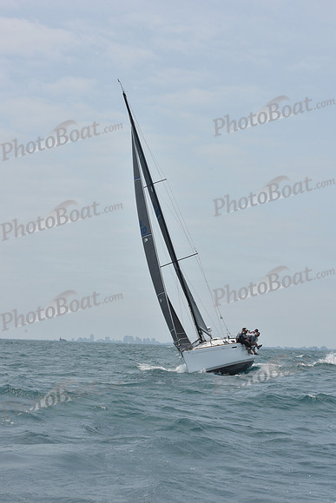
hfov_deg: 18.2
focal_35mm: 75
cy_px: 252
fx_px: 1049
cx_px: 168
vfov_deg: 27.0
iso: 250
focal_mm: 75
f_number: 11
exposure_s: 1/800
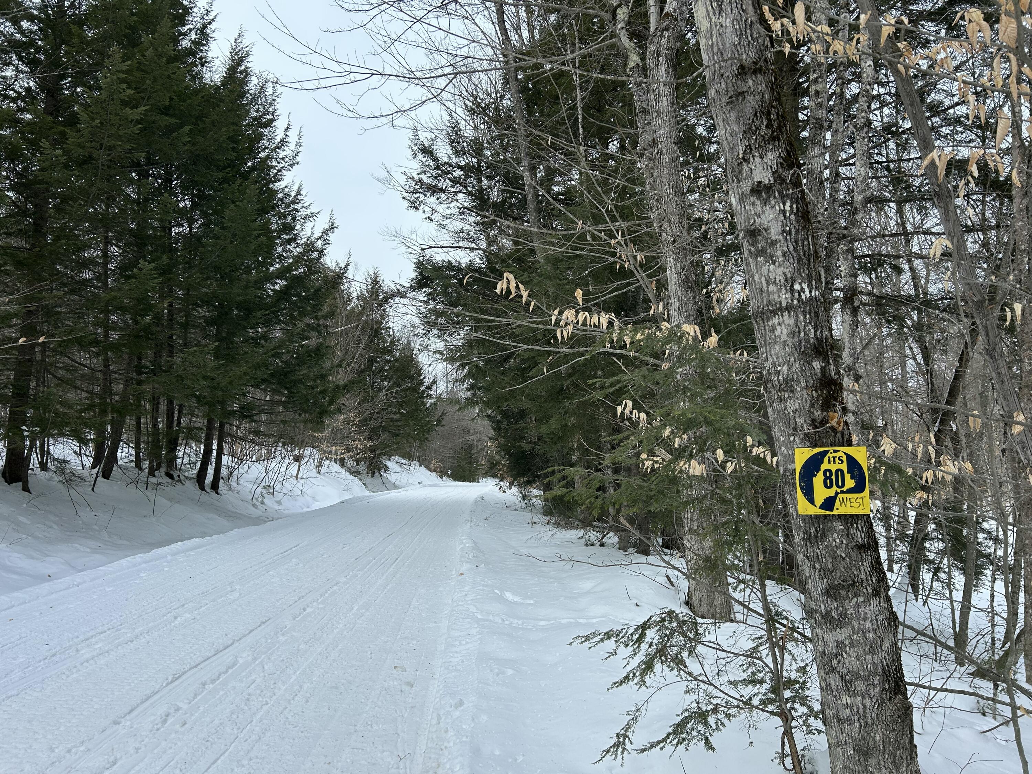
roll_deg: +0.5
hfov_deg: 67.3
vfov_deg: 53.1
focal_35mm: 26
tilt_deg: +6.3
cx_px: 516
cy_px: 387
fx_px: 775
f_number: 1.5
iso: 50
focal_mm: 5.7
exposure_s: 1/1295
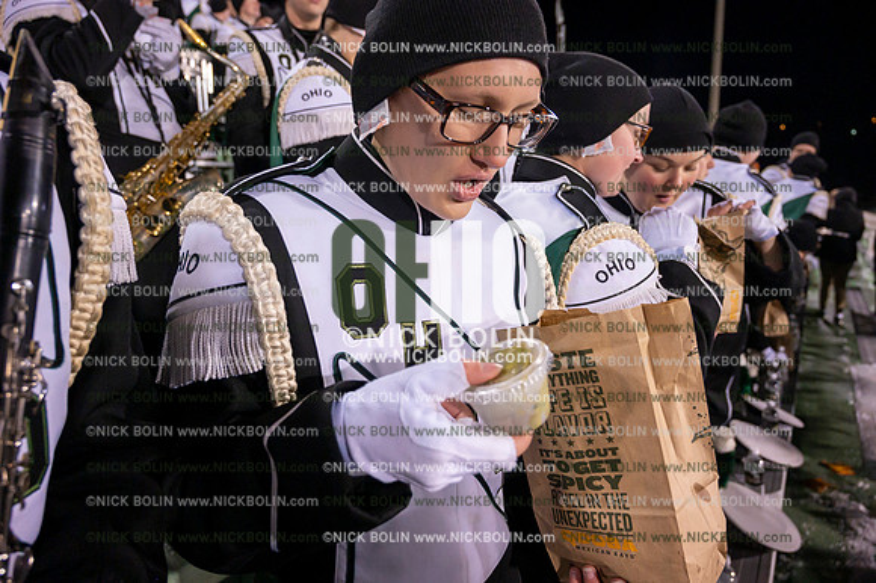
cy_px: 292
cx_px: 438
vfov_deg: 53.1
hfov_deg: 73.8
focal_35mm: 24
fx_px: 584
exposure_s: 1/640
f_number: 4.5
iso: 5000
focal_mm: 24
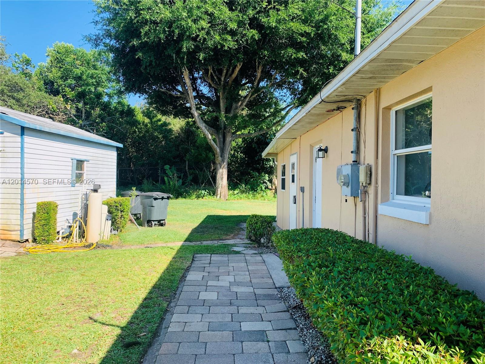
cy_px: 182
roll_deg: -0.2
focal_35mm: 26
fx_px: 364
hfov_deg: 67.3
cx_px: 242
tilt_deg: -1.6
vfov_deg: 53.1
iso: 25
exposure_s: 1/783
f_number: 1.8
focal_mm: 4.25
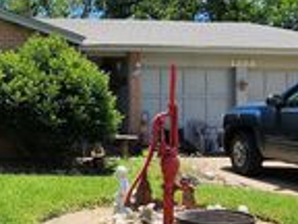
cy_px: 105
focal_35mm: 45
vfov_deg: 32.2
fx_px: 387
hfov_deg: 35.9
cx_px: -29
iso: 50
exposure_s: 1/1728
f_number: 2.2
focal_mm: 2.2
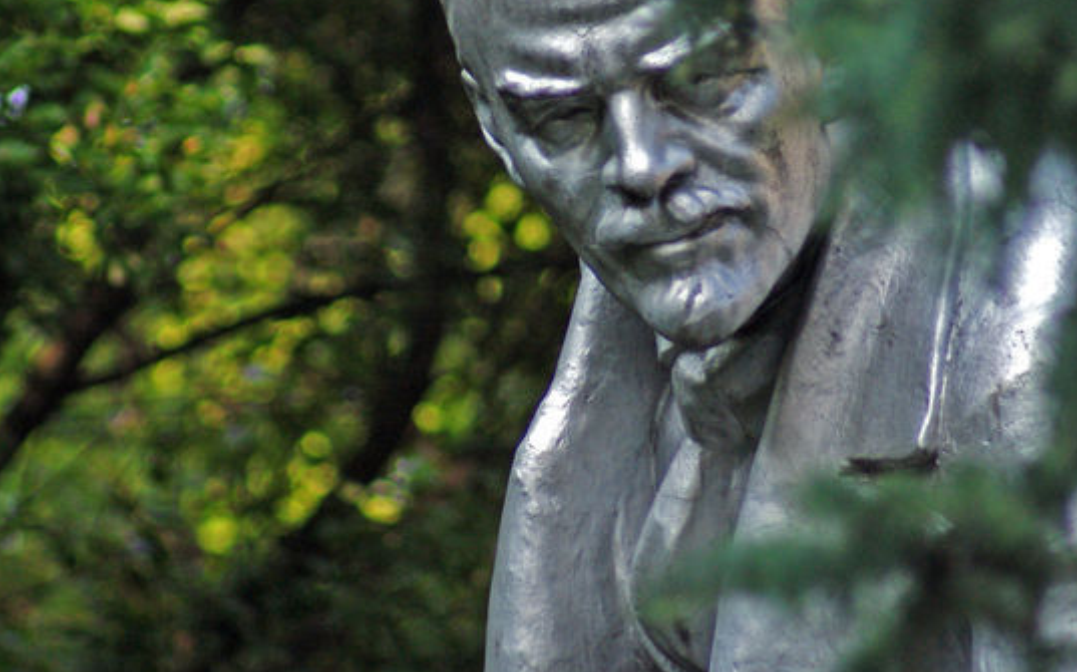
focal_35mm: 770
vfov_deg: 1.7
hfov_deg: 2.7
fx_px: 22589
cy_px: 175
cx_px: 578
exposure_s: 1/500
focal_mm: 300
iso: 320
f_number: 5.6
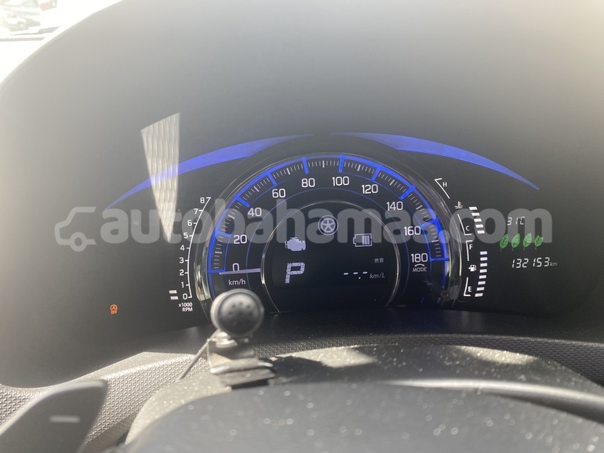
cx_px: 303
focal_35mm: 27
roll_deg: +0.1
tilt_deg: -24.5
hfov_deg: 65.3
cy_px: 226
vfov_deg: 51.4
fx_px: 471
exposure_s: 1/121
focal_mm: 4.25
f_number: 1.8
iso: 80
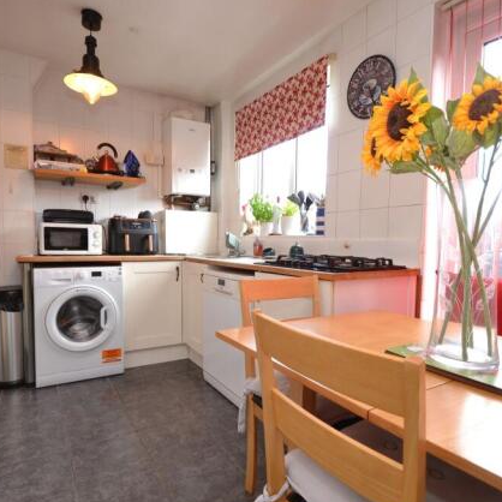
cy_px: 259
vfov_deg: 74.8
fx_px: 328
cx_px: 243
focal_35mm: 20
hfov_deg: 74.8
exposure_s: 1/60
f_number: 4
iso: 400
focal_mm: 10
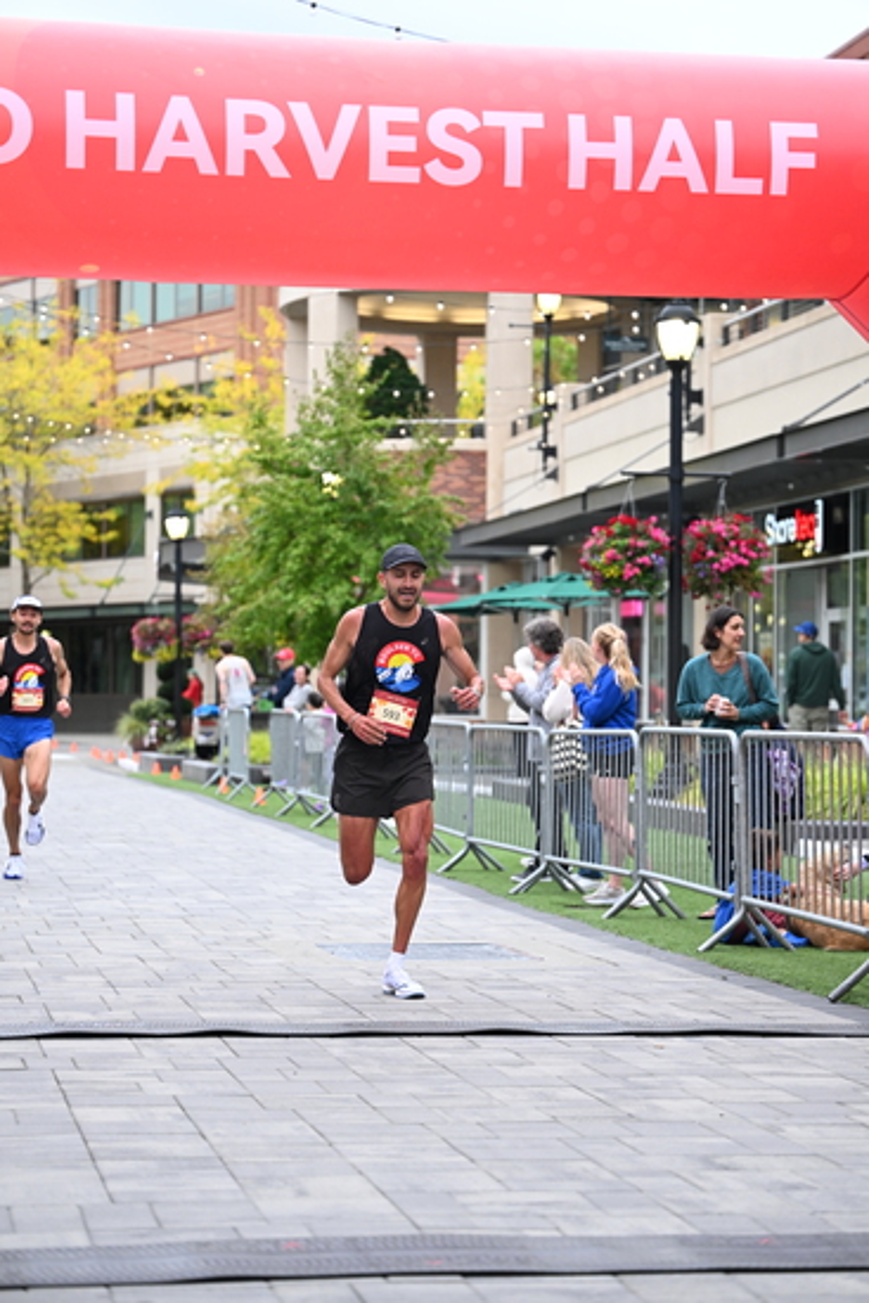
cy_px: 652
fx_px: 2822
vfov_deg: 26.0
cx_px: 434
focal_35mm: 78
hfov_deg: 17.5
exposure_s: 1/800
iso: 1600
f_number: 2.8
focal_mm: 78
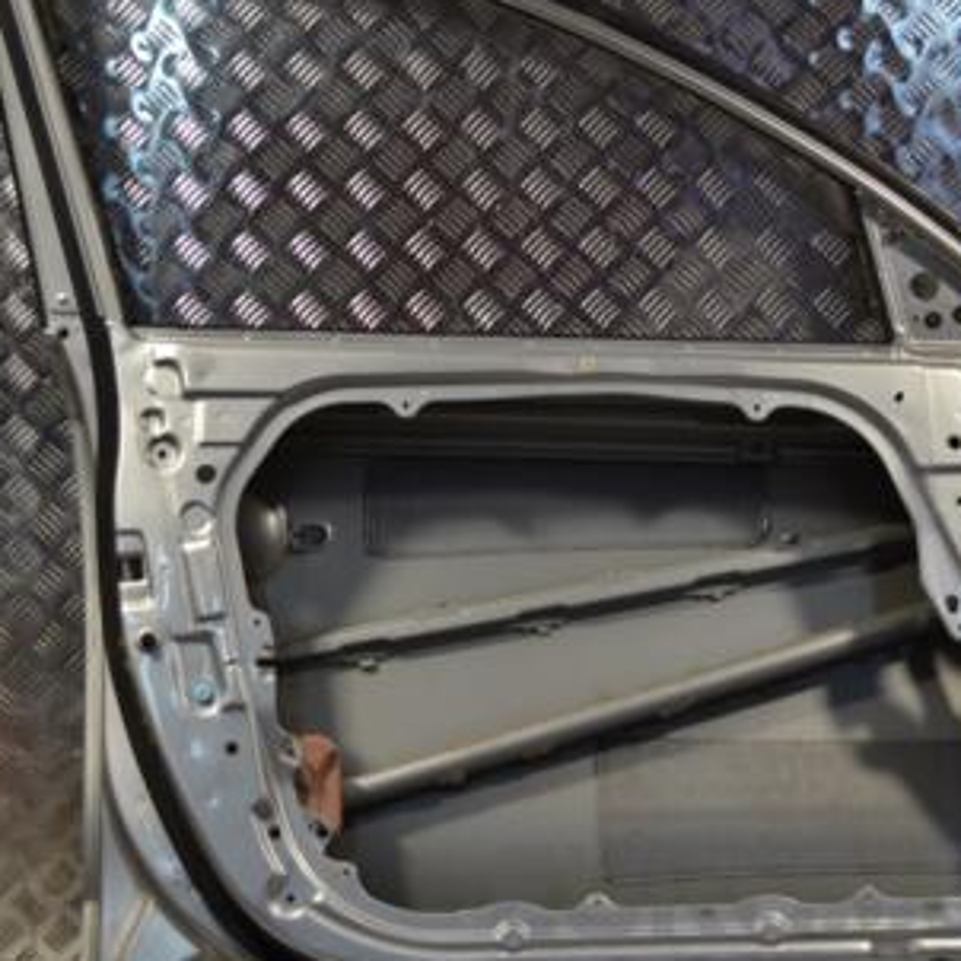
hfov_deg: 24.3
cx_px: 433
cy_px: 468
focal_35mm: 71
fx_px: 2230
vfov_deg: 24.3
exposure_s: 1/80
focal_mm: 28
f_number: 4.5
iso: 100
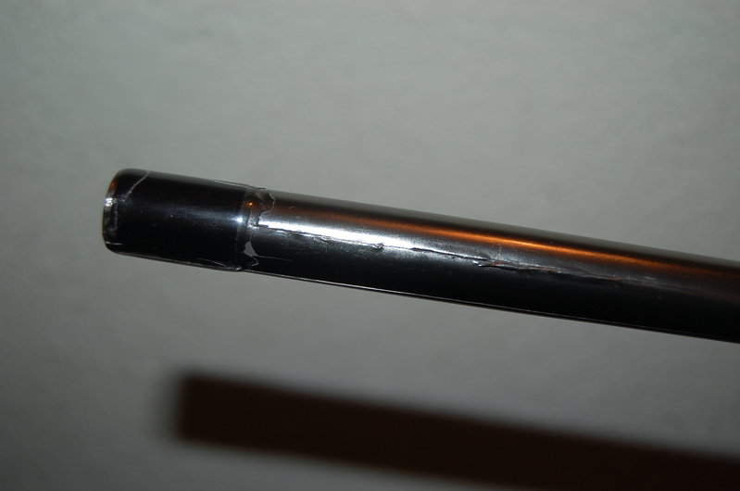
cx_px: 370
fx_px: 924
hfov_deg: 43.7
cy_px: 246
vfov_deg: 29.8
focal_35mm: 45
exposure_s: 1/60
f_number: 4.2
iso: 200
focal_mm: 30
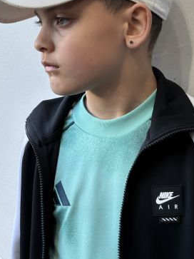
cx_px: 61
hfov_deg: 17.1
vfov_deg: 22.6
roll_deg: +7.0
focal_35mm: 86
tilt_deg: -7.8
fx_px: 643
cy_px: 73
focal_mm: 5.96
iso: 40
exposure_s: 1/170
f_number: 1.6
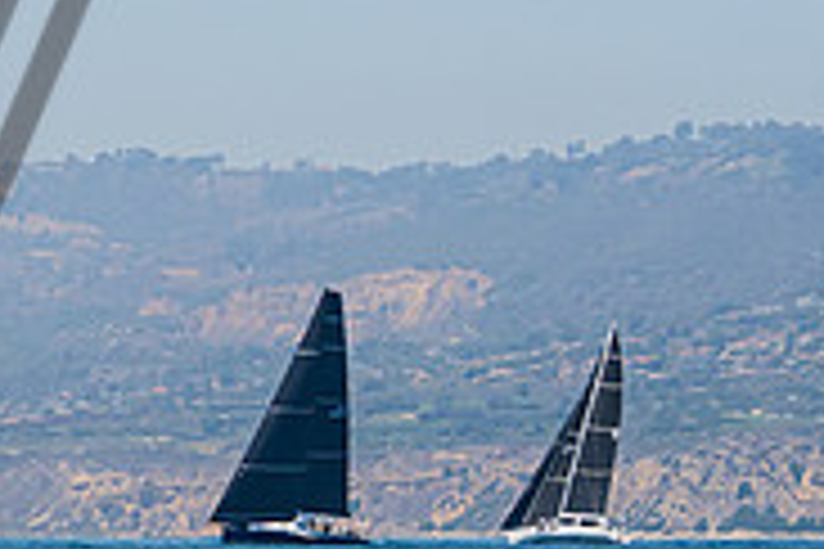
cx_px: -622
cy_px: 14
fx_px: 8857
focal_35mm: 387
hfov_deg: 5.3
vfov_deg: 3.5
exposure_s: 1/2500
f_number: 8
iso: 500
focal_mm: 95
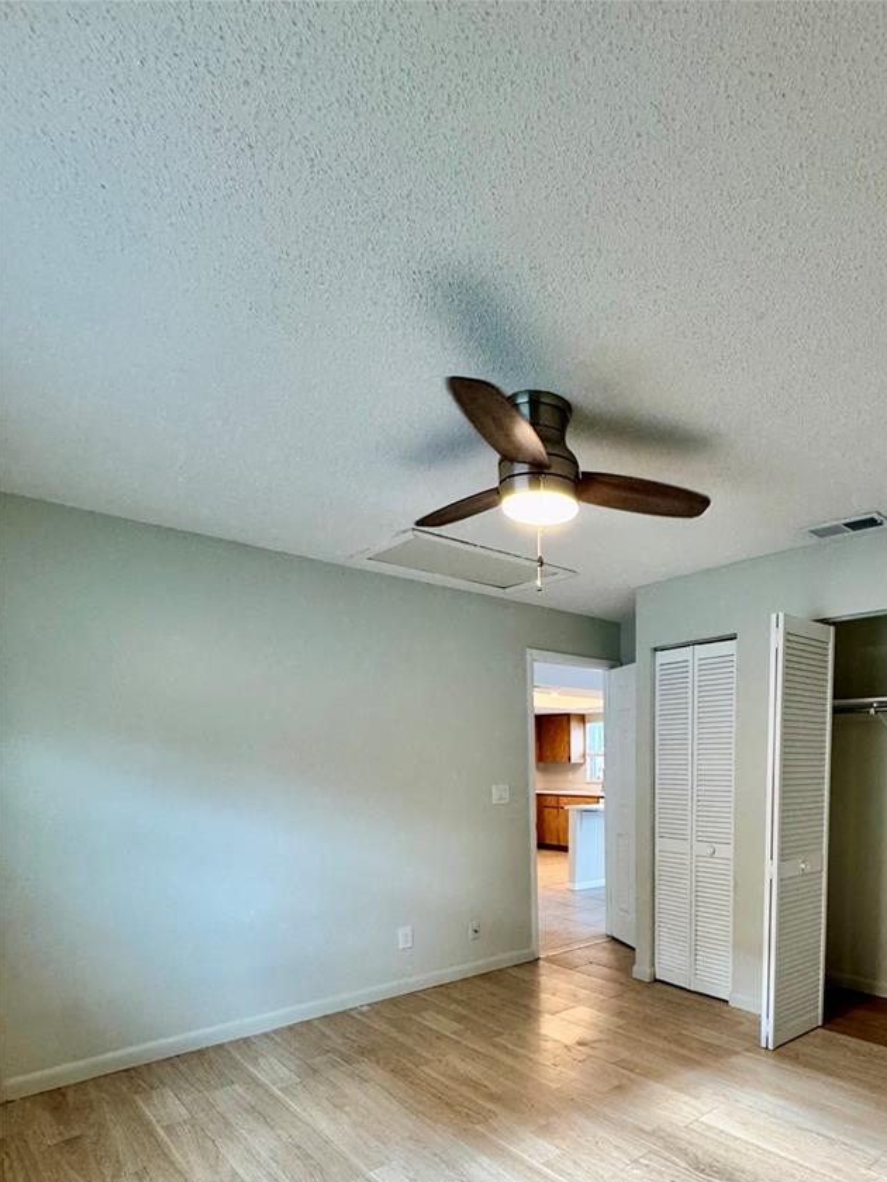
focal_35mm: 20
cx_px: 631
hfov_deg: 63.3
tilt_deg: -8.1
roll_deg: -0.3
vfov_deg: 77.4
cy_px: 843
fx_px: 683
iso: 250
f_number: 2.2
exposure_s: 1/120
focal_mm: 2.22
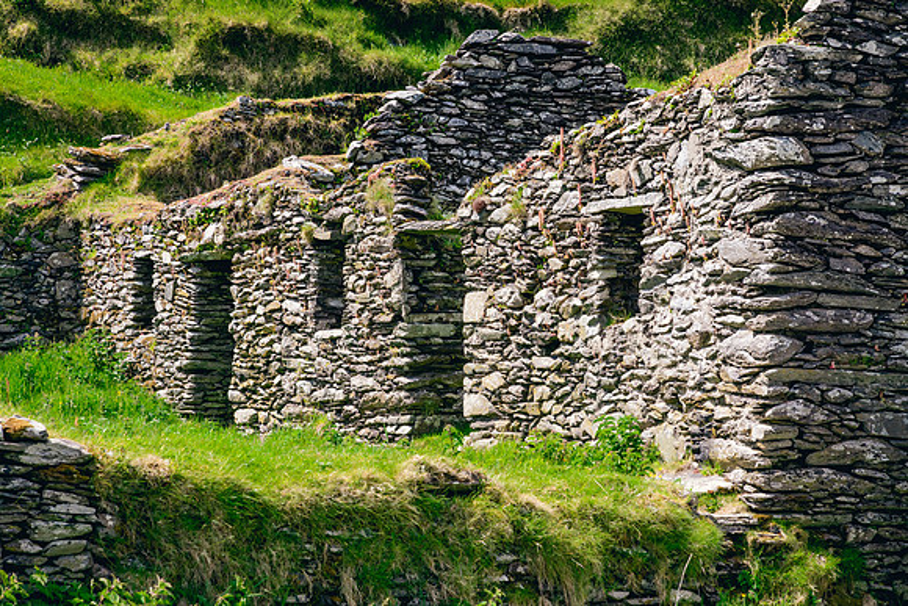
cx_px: 454
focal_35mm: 120
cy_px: 303
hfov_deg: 17.1
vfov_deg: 11.4
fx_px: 3027
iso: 1600
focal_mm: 120
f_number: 11
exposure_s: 1/800
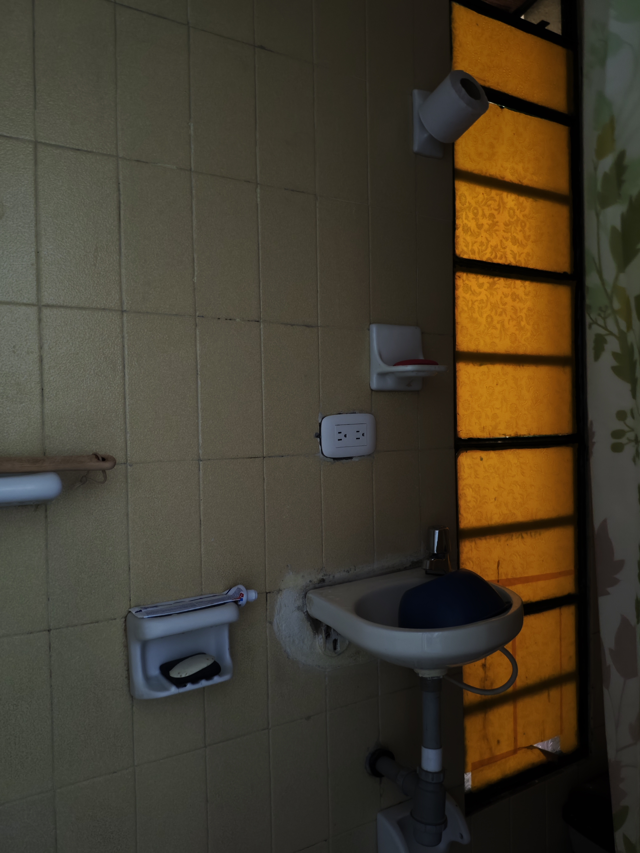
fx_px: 641
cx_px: 320
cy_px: 426
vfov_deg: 67.3
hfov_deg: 53.1
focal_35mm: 26
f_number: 1.59
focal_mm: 4.94
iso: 1000
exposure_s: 1/10
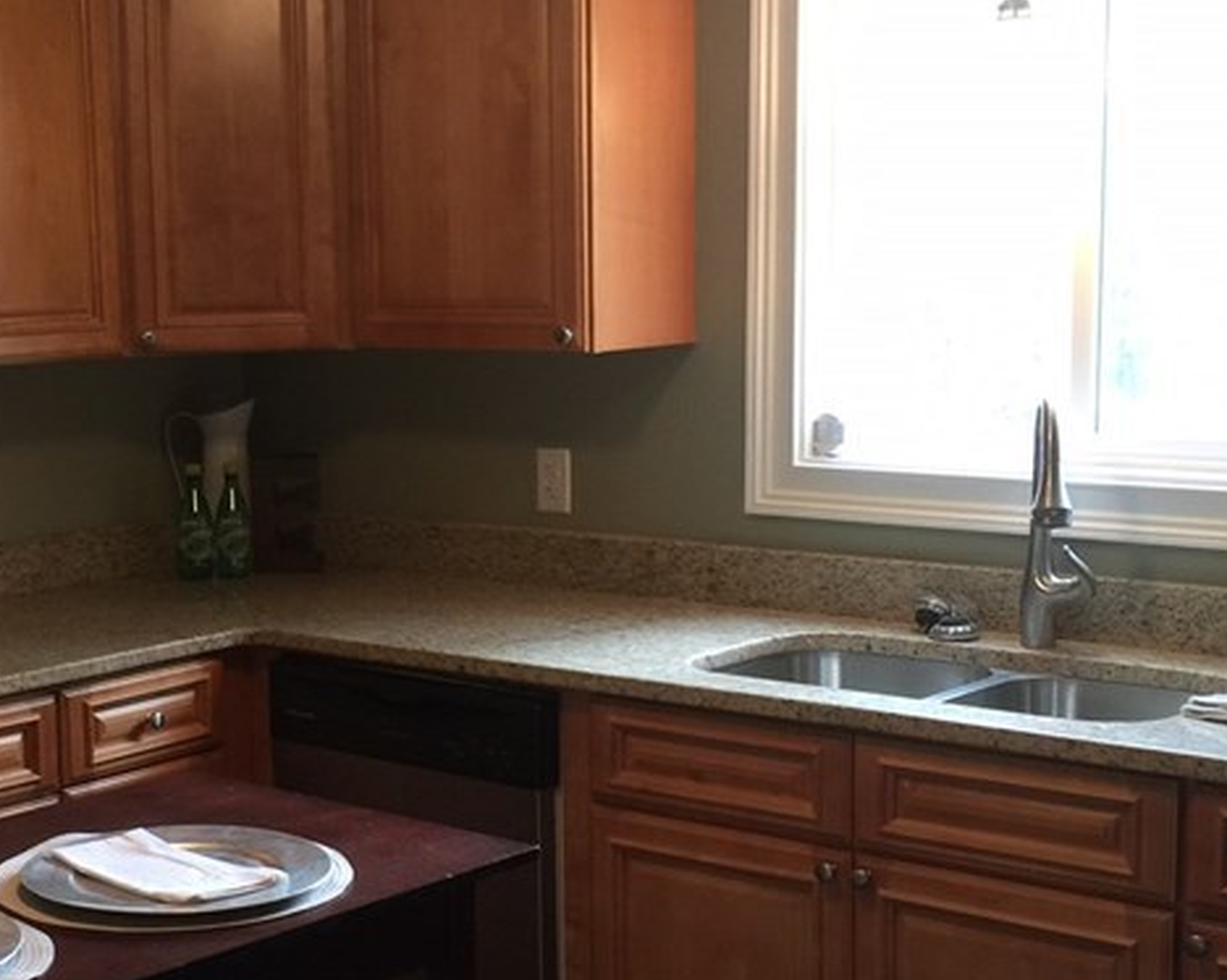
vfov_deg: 24.5
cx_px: 296
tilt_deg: -8.7
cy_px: 608
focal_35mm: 62
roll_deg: -0.3
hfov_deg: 30.0
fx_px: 2251
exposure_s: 1/15
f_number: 2.2
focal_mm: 4.15
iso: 40
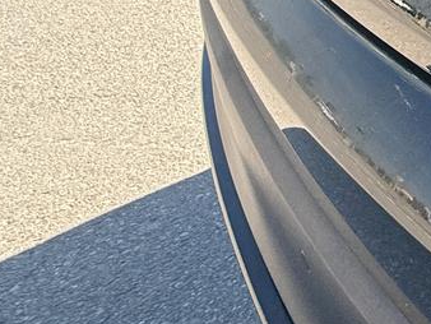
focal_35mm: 53
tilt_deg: -15.2
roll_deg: -0.1
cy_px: -133
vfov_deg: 23.3
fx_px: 660
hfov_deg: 22.4
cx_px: 763
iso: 64
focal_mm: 2.22
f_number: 2.2
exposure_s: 1/445
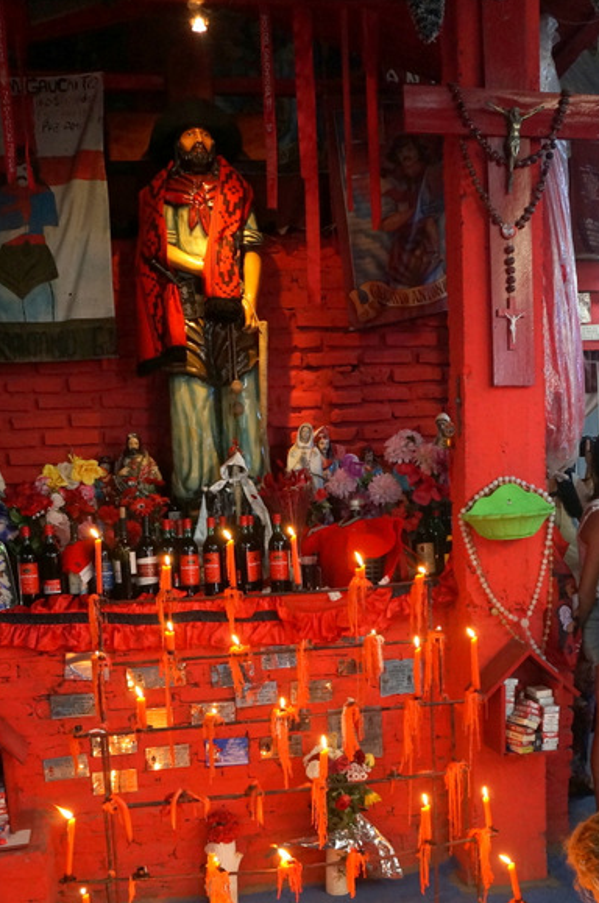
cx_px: 362
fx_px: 1052
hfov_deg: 31.7
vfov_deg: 45.6
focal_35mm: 42
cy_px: 619
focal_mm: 18
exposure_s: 1/60
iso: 1250
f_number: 4
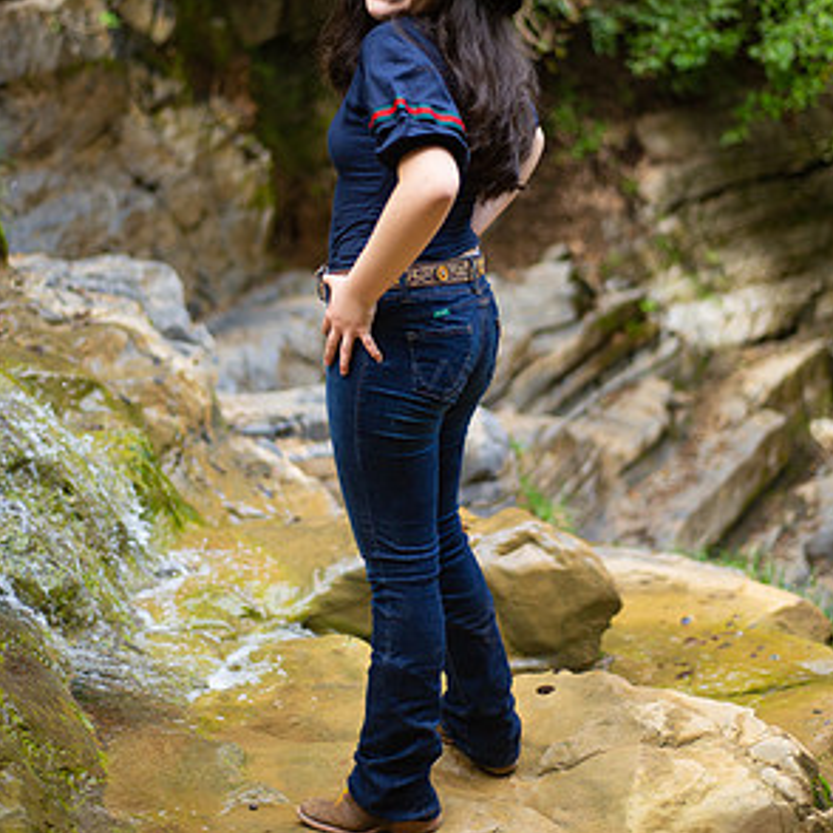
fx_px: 1770
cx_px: 419
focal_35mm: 65
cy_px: 292
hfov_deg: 26.5
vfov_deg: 26.4
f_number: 1.8
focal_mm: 50
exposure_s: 1/1250
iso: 400
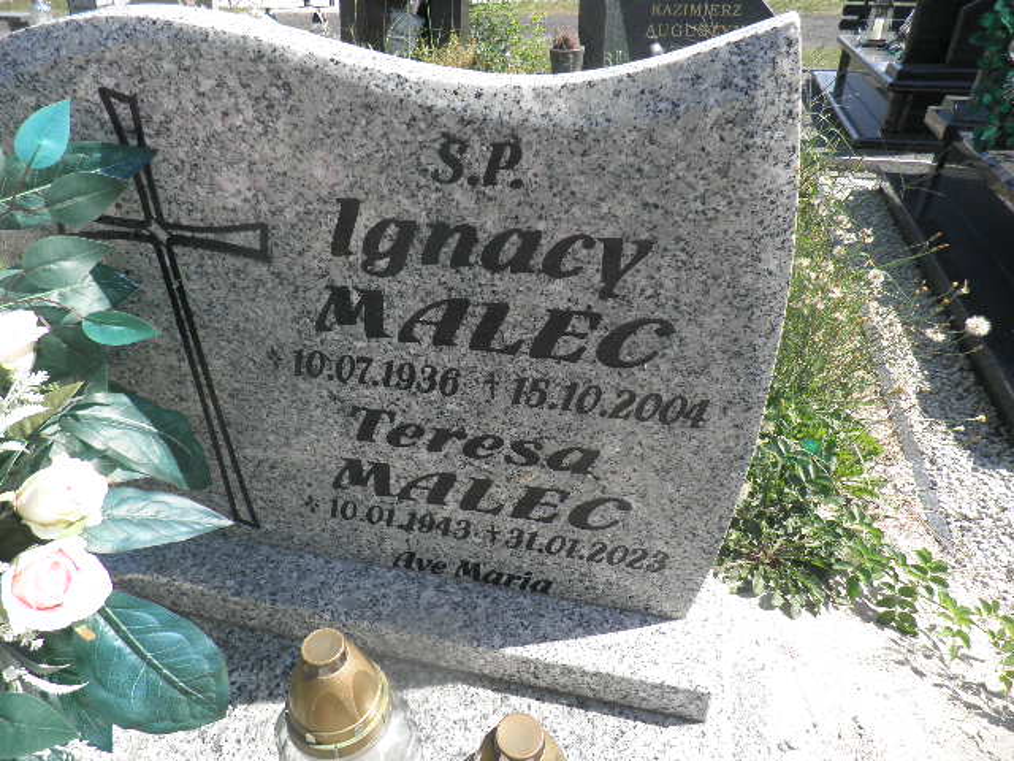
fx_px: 703
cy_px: 380
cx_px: 507
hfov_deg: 71.6
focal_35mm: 24
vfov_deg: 56.8
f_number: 8.3
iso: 64
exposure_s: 1/80
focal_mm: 4.3
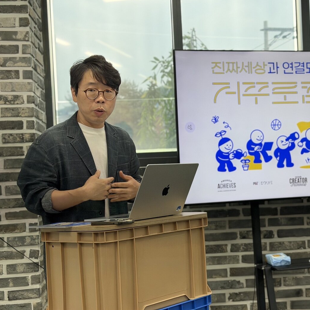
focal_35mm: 57
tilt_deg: +1.8
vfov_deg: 30.0
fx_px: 578
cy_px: 154
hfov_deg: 29.9
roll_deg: +3.0
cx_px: 196
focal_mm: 6.76
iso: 80
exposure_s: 1/182
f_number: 1.78
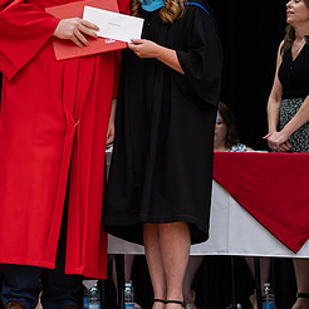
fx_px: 2141
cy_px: 102
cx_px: 85
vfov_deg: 8.2
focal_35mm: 212
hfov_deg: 8.2
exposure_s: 1/200
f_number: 2.8
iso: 1000
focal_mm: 85
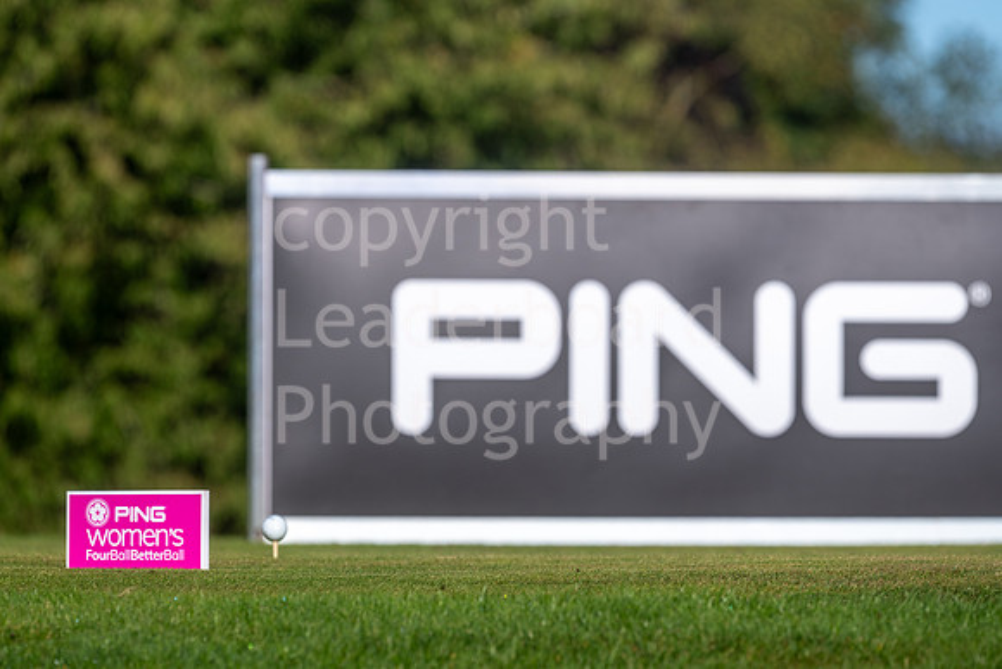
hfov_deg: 6.9
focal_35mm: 300
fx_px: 8352
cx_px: 501
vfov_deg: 4.6
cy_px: 334
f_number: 7.1
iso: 250
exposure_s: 1/2000
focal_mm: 300
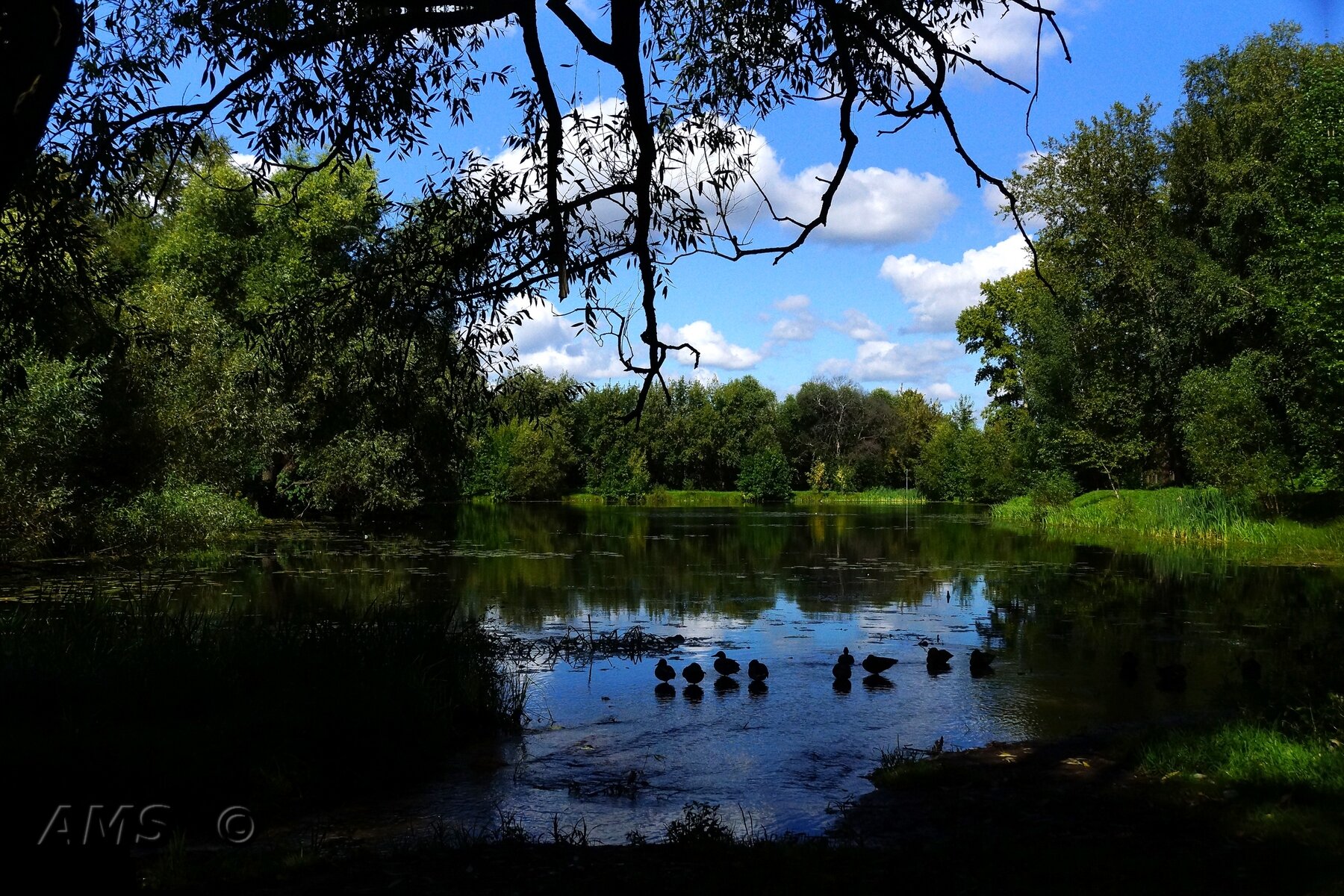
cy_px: 448
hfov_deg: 49.6
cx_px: 672
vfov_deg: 34.2
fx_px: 1456
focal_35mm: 39
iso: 800
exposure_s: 1/4000
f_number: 6.3
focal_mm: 26
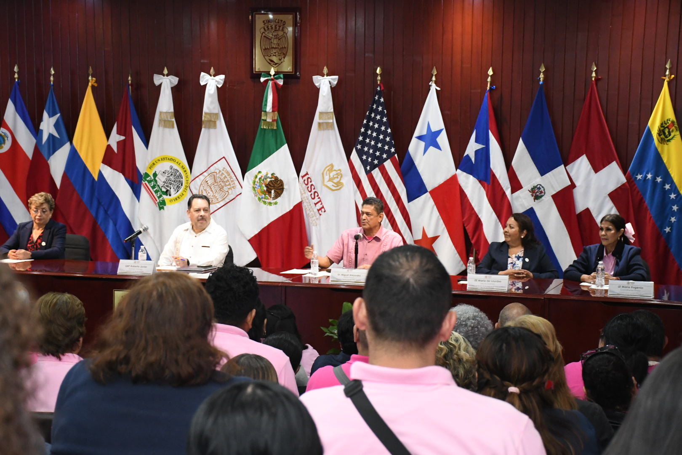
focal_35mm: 72
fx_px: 1364
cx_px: 341
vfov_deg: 18.9
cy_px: 228
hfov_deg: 28.1
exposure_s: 1/100
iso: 4000
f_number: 6.3
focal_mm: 48
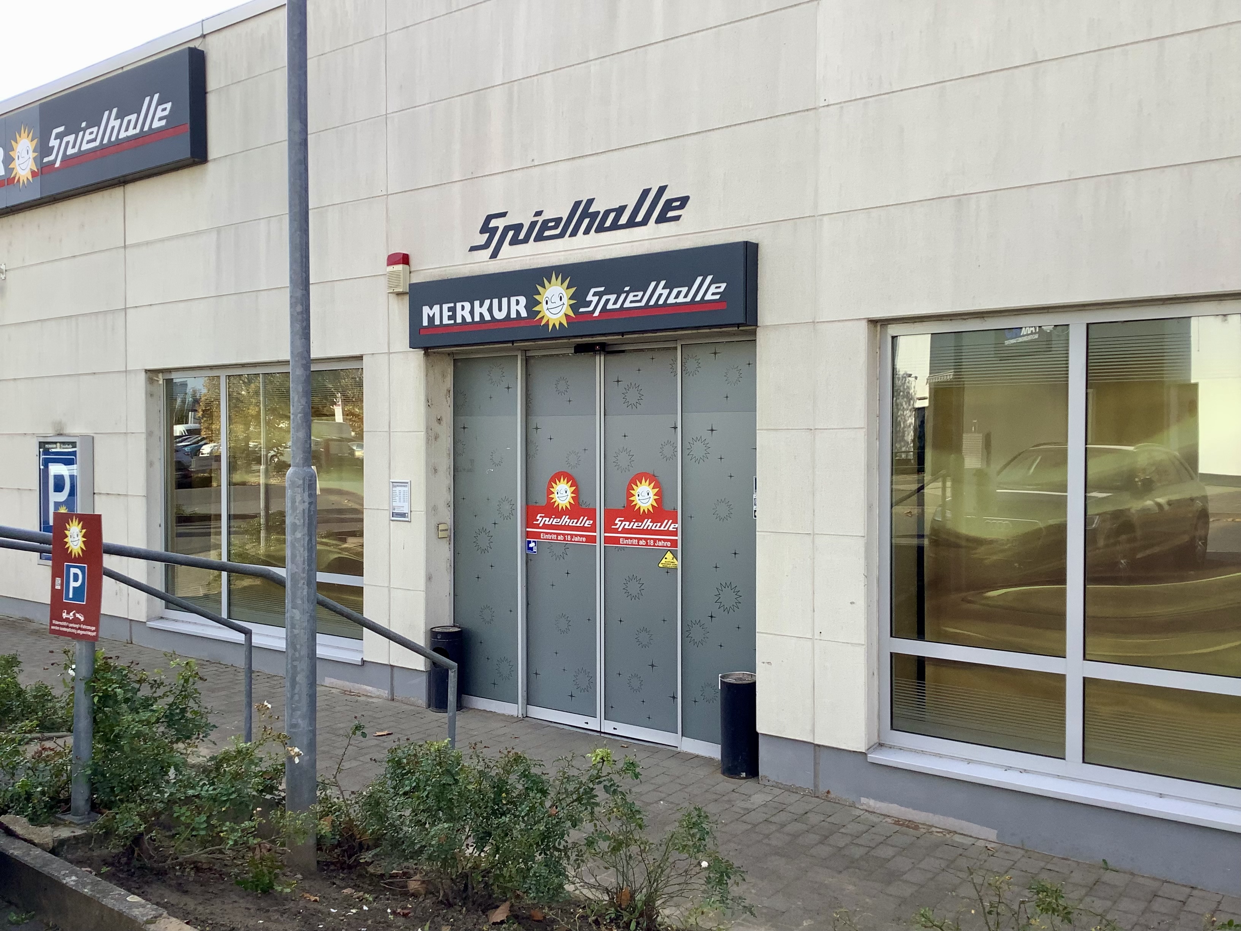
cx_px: 620
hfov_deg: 58.4
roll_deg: +0.0
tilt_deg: -2.5
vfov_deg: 45.4
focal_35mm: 31
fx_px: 1111
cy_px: 466
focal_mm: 3.3
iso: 25
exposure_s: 1/506
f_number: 2.4
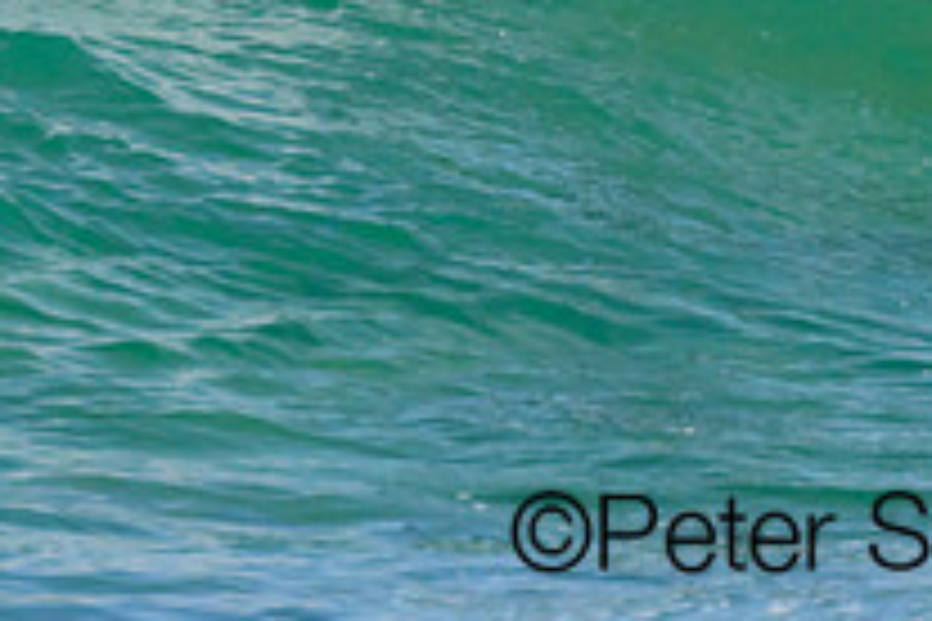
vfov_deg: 0.5
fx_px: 74865
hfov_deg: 0.7
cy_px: -332
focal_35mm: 2892
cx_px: 1055
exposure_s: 1/2000
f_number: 11
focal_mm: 800
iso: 1400
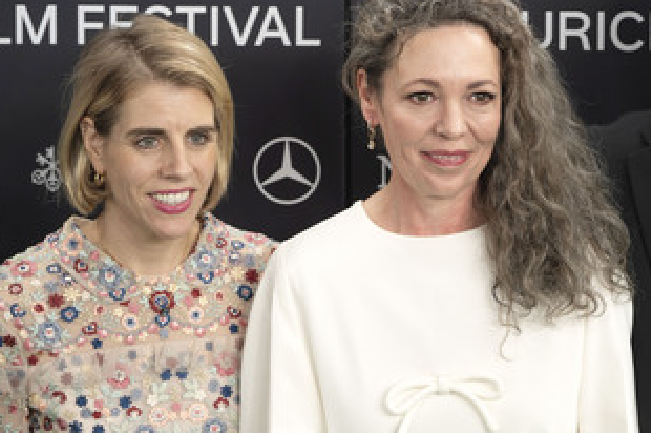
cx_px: 442
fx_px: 3685
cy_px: 149
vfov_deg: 6.7
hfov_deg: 10.1
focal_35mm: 204
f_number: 4.5
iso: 400
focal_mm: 140
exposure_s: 1/200
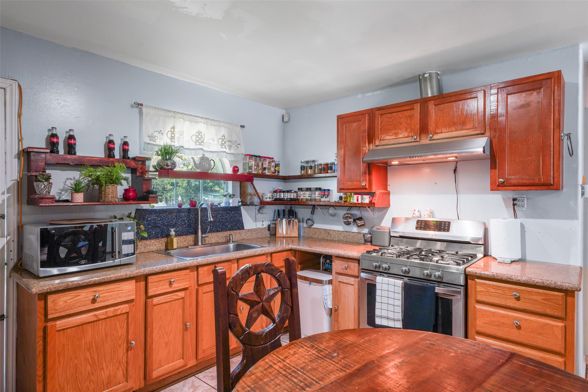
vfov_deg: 60.5
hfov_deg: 82.3
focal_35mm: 21
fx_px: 336
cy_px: 196
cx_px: 294
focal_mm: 20.6
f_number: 9
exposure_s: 1/6
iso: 640
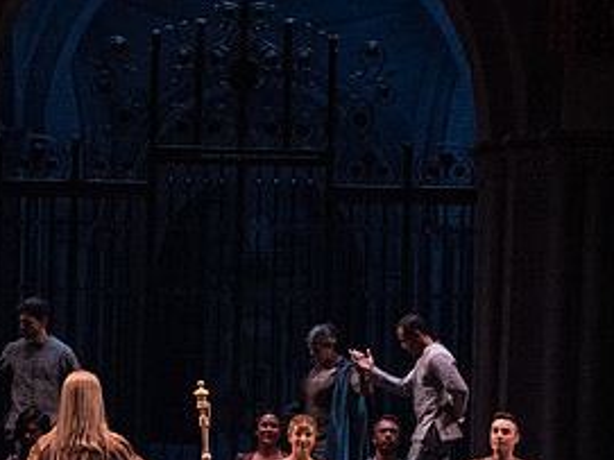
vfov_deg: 5.8
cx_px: 170
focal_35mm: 255
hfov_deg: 7.8
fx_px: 4521
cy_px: 436
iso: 20000
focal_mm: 124
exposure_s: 1/320
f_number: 9
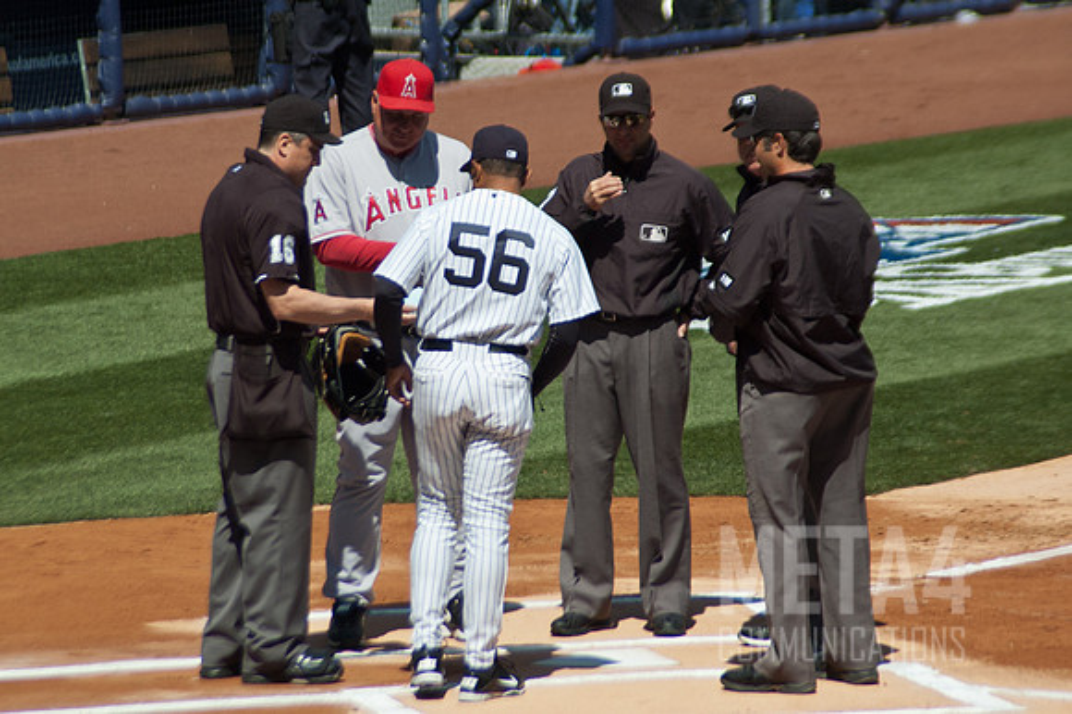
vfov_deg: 3.8
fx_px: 10753
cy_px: 326
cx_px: 502
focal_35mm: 361
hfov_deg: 5.7
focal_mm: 220
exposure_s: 1/2000
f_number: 5.6
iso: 320
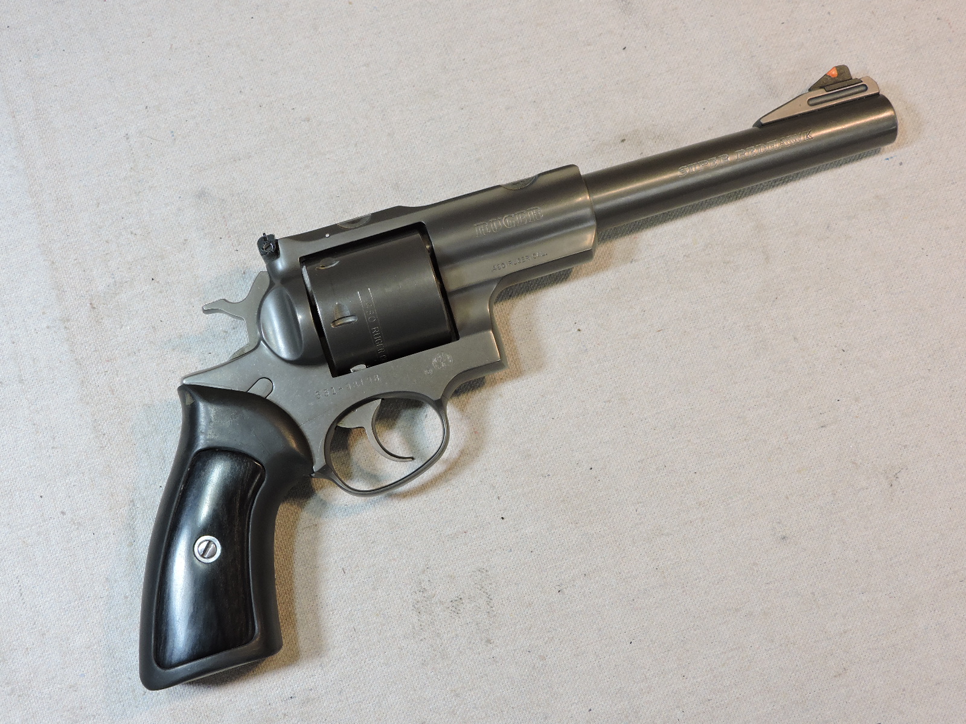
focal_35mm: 47
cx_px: 483
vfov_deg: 30.9
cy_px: 362
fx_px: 1312
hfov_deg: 40.4
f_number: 3.5
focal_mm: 8.4
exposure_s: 1/50
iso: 160
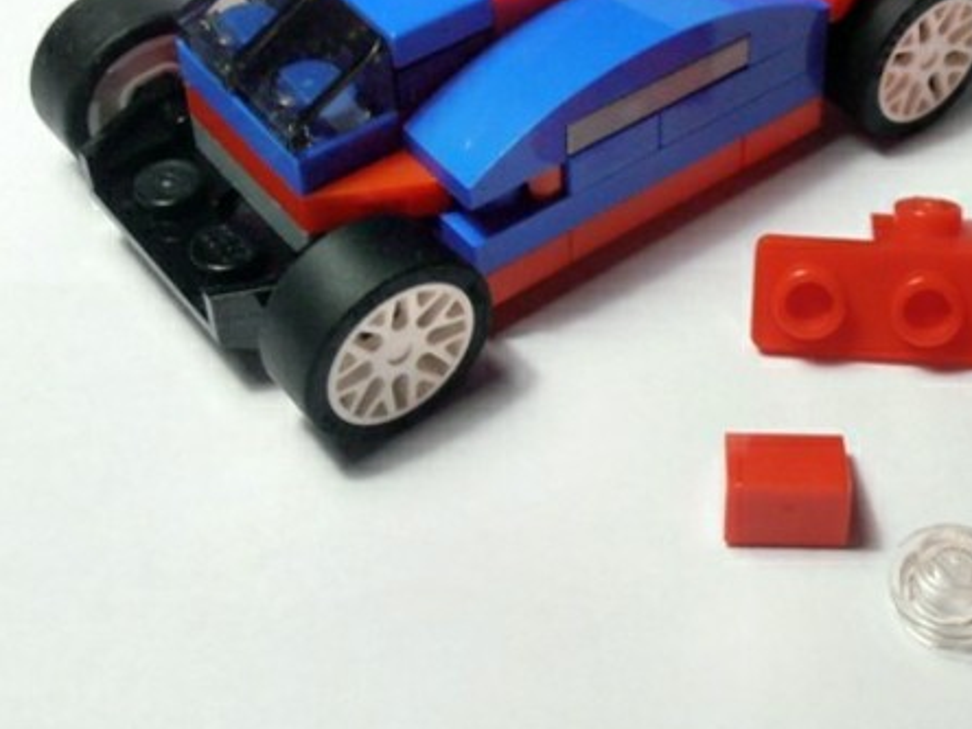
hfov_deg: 25.7
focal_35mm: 75
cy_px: 181
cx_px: 703
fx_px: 2106
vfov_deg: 19.5
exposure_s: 1/50
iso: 80
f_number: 3.9
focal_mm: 6.61
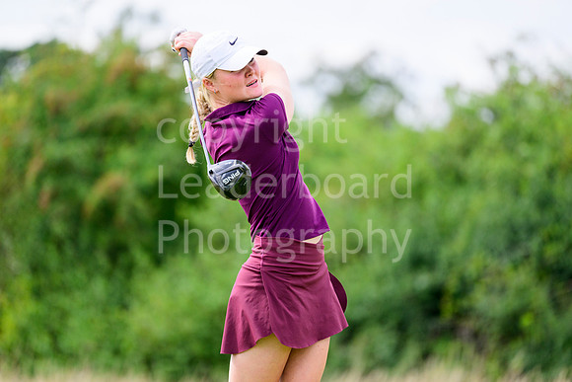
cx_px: 286
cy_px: 191
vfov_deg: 3.6
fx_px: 6039
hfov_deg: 5.4
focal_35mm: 380
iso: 1000
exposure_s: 1/2000
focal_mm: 380
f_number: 5.6
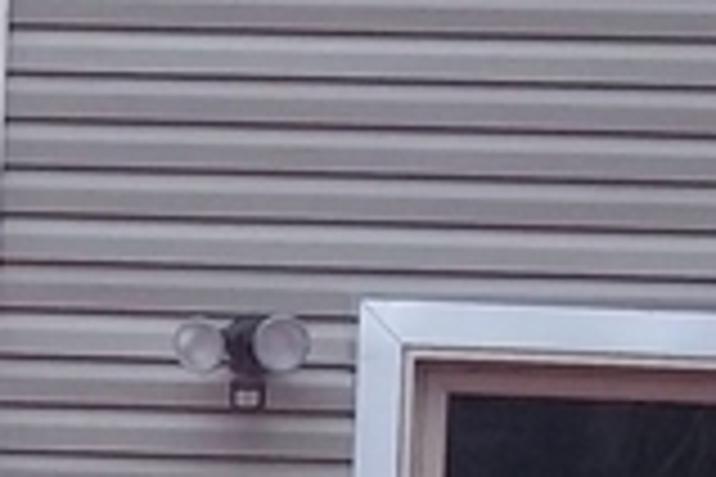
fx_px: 4793
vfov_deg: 5.7
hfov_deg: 8.5
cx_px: 122
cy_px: 486
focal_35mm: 241
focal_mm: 6.5
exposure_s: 1/250
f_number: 3.1
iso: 80
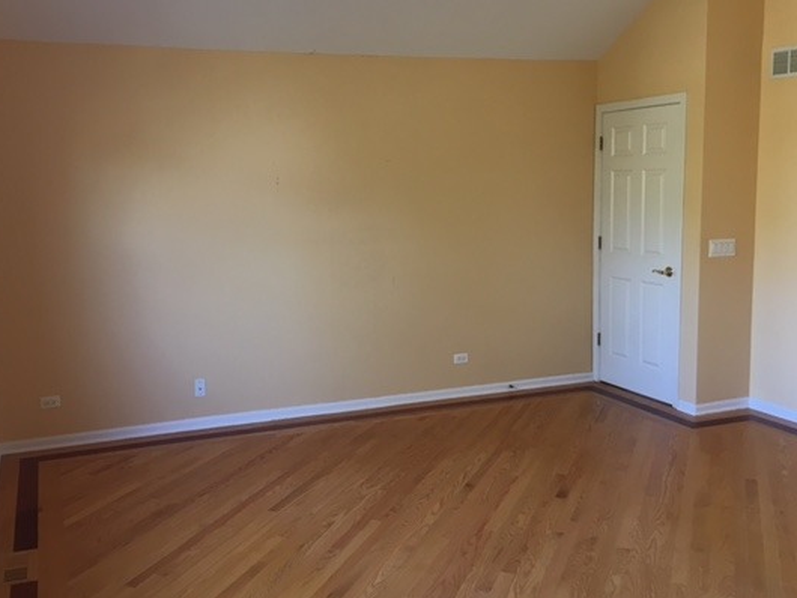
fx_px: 806
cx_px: 340
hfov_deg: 52.4
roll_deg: +1.3
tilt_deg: -7.8
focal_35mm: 35
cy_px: 276
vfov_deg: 40.7
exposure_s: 1/30
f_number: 2.2
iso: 64
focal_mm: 4.15
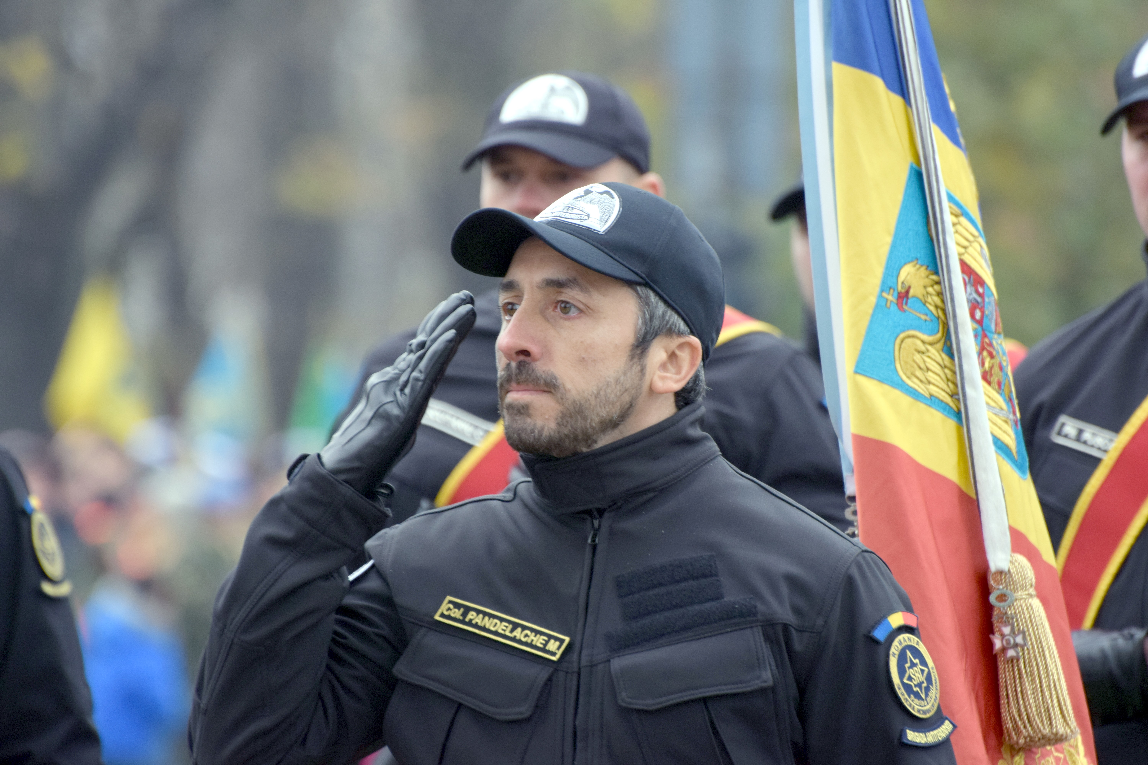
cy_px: 382
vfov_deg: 3.4
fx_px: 12914
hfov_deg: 5.1
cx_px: 574
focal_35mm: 405
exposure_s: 1/125
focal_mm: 270
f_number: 5.6
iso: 320
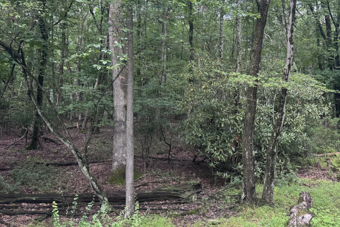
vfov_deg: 36.2
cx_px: 237
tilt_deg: +8.1
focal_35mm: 36
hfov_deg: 51.7
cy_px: 64
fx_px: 340
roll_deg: -0.4
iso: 64
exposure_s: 1/121
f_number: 1.78
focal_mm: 6.76
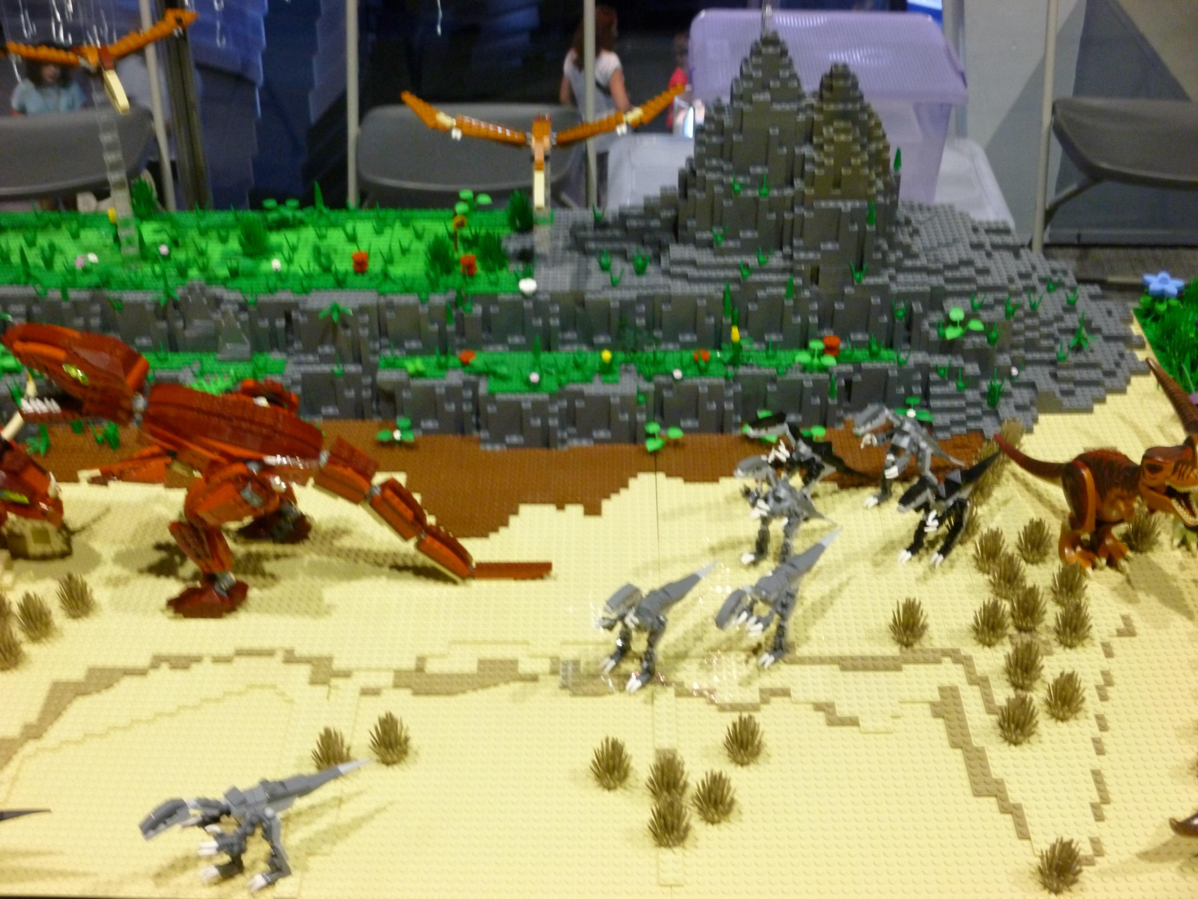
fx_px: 1661
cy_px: 450
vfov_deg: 30.3
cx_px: 599
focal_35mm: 48
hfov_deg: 39.7
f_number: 4
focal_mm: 8.6
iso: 400
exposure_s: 1/6
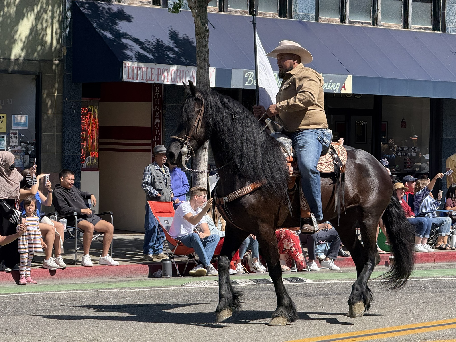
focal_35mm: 120
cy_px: 171
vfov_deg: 12.3
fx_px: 1581
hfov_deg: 16.4
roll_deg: -0.8
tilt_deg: -0.8
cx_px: 228
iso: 64
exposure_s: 1/938
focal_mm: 15.66
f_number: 2.8
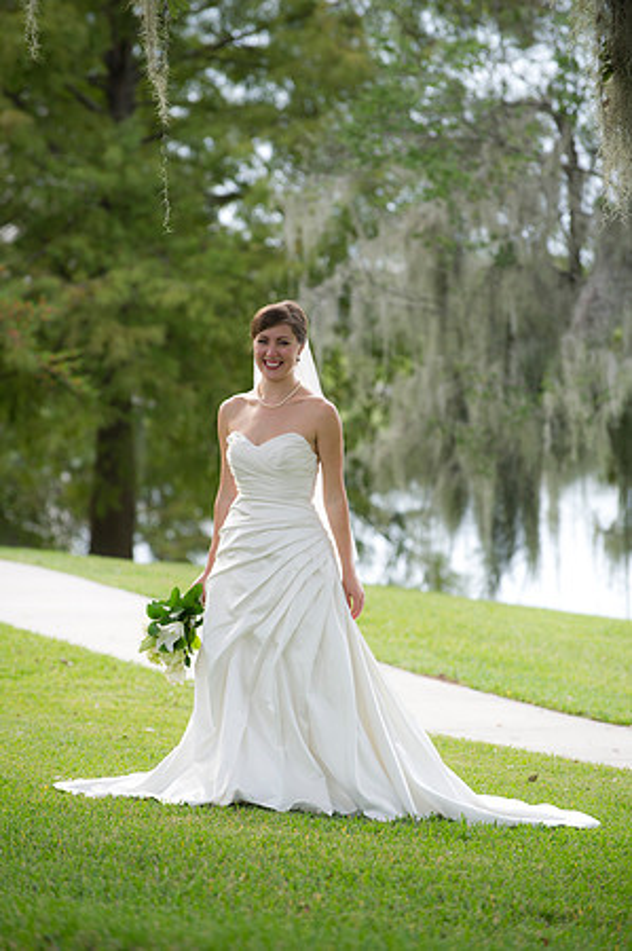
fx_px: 5278
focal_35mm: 200
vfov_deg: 10.3
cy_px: 476
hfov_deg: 6.9
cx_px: 316
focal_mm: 200
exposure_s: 1/250
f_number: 3.5
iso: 320
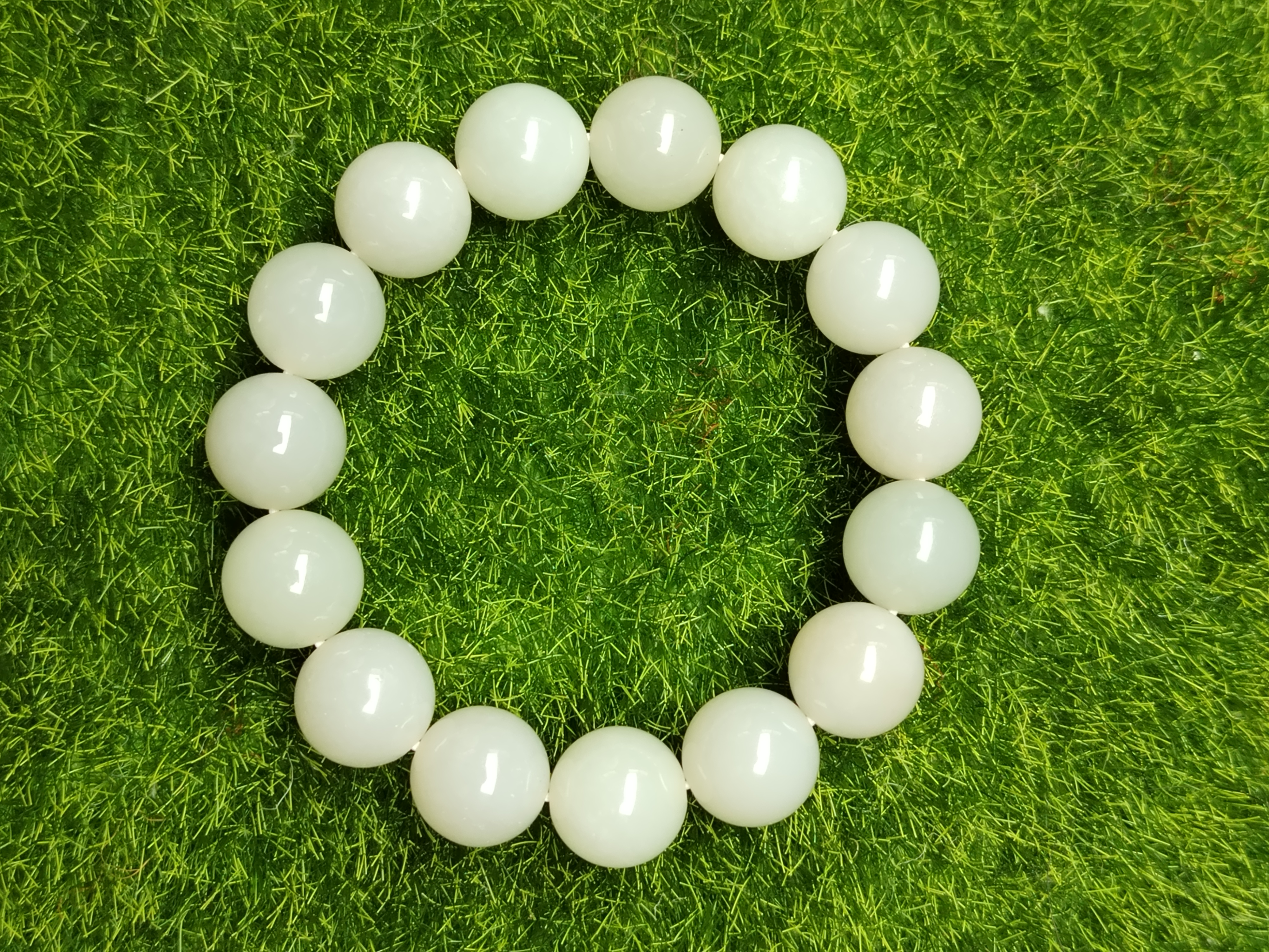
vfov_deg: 29.1
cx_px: 634
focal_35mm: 50
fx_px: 1833
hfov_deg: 38.2
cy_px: 476
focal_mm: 5.25
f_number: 1.75
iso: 409
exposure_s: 1/100
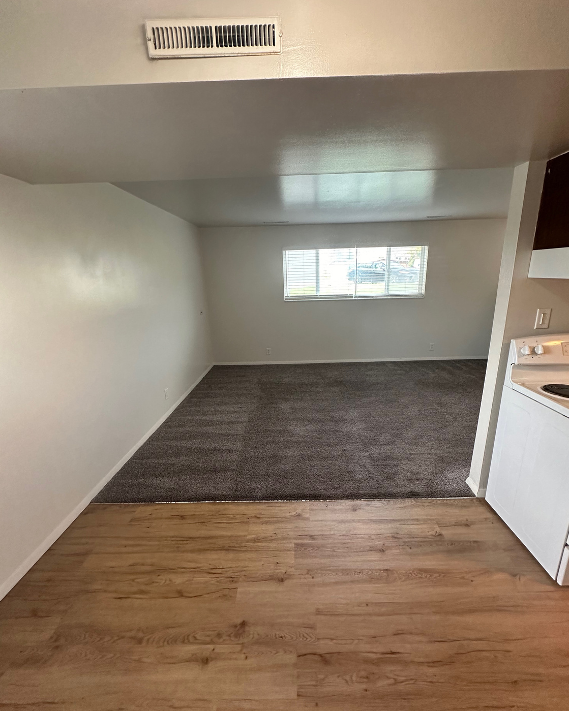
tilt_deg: -14.4
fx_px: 316
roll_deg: +1.6
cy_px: 360
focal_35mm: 15
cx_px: 292
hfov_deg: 84.0
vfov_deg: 96.8
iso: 250
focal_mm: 2.22
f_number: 2.2
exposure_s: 1/120
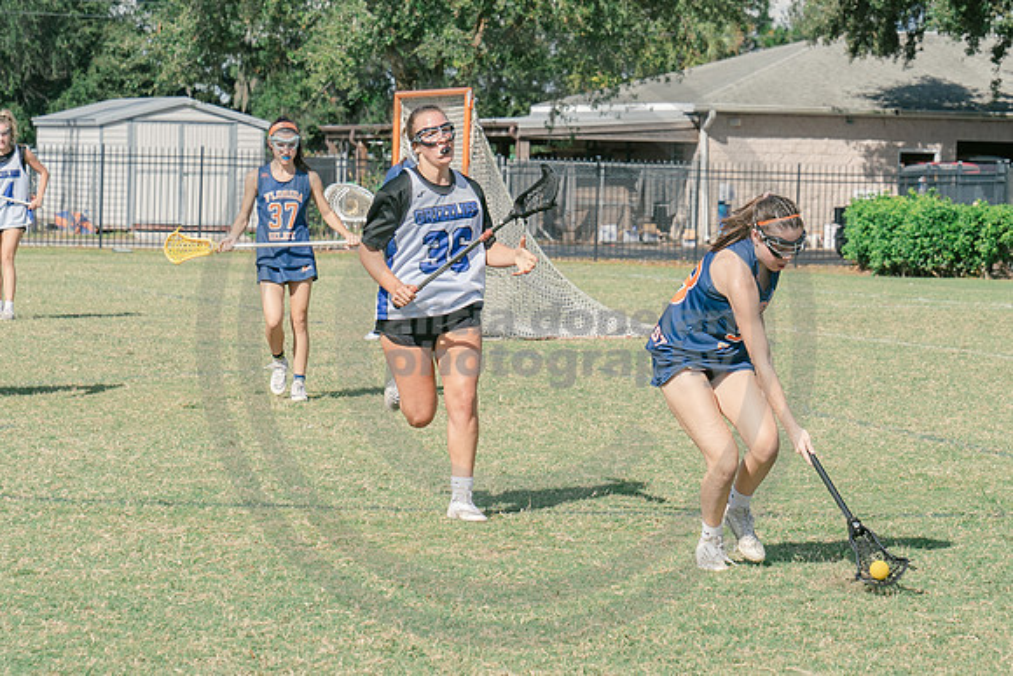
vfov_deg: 9.7
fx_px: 3976
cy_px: 220
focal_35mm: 141
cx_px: 680
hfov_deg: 14.5
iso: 250
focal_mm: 70
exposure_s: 1/1000
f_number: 5.6
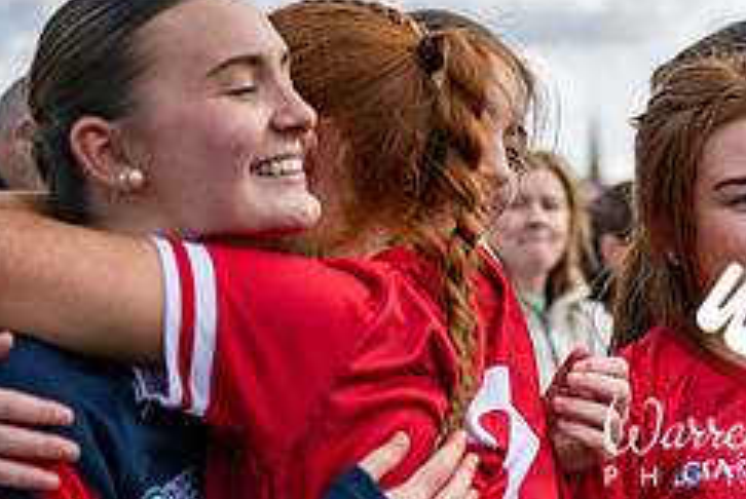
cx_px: 805
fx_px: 2386
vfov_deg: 11.9
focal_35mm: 115
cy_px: 380
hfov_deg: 17.2
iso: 125
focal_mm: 48
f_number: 2.8
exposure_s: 1/8000
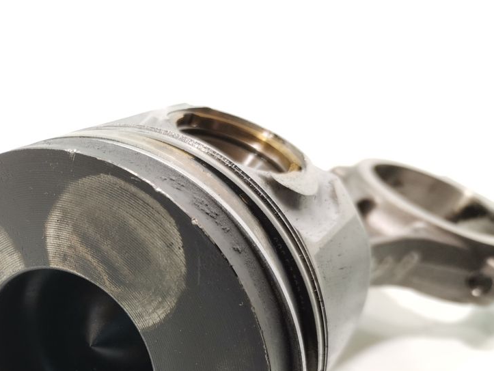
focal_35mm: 46
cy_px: 325
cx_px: 64
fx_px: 657
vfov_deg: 30.3
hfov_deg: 38.8
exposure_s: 1/50
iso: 50
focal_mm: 4.75
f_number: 1.8
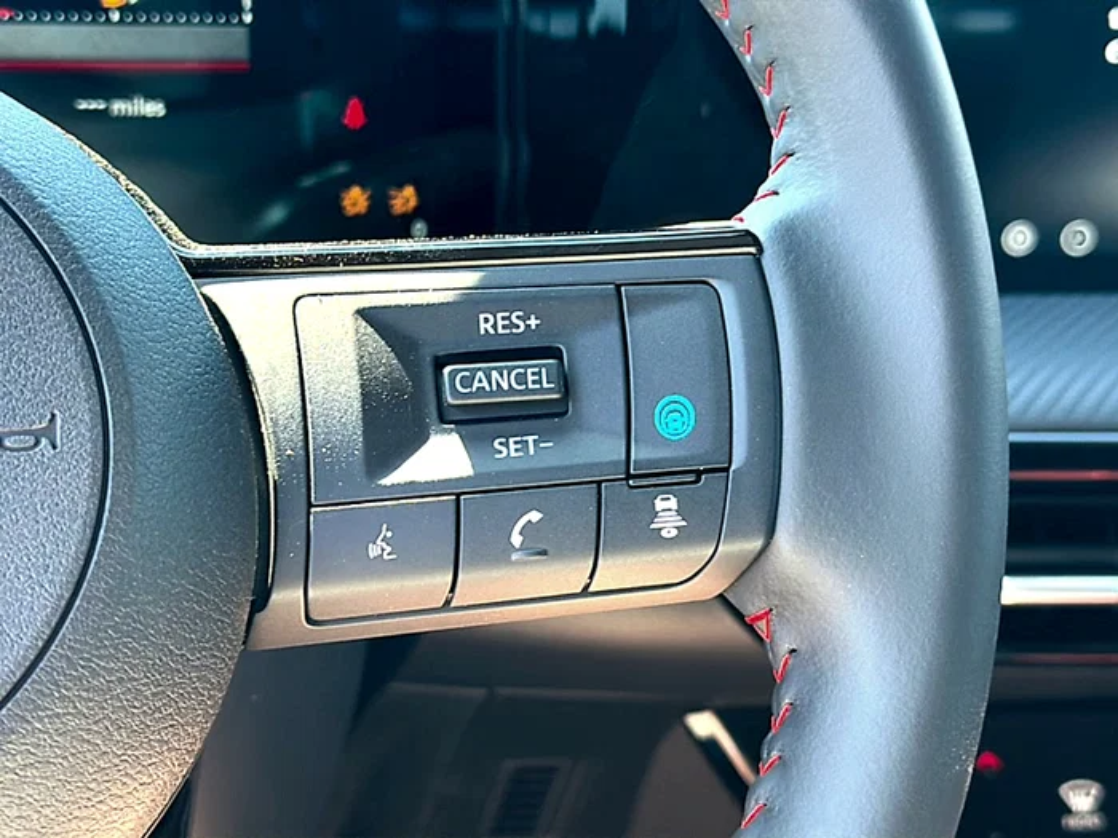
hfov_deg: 37.5
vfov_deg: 28.6
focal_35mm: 51
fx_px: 1647
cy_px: 419
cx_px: 559
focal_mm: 6.86
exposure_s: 1/122
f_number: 1.78
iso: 64
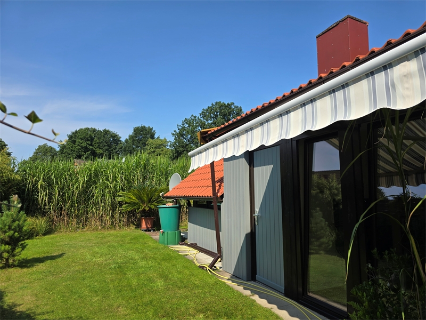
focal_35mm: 23
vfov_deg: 58.9
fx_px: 283
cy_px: 160
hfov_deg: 73.9
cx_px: 213
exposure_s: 1/763
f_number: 1.7
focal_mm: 6.3
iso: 12
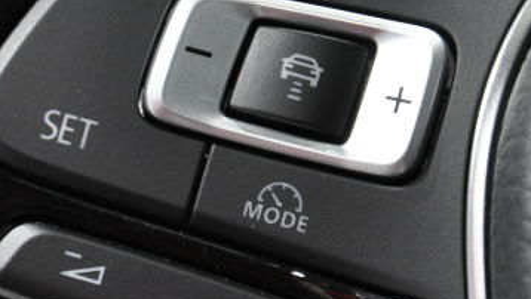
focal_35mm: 296
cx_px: 249
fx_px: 4171
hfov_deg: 7.3
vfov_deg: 4.1
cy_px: 28
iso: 800
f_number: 5.3
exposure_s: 1/125
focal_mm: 66
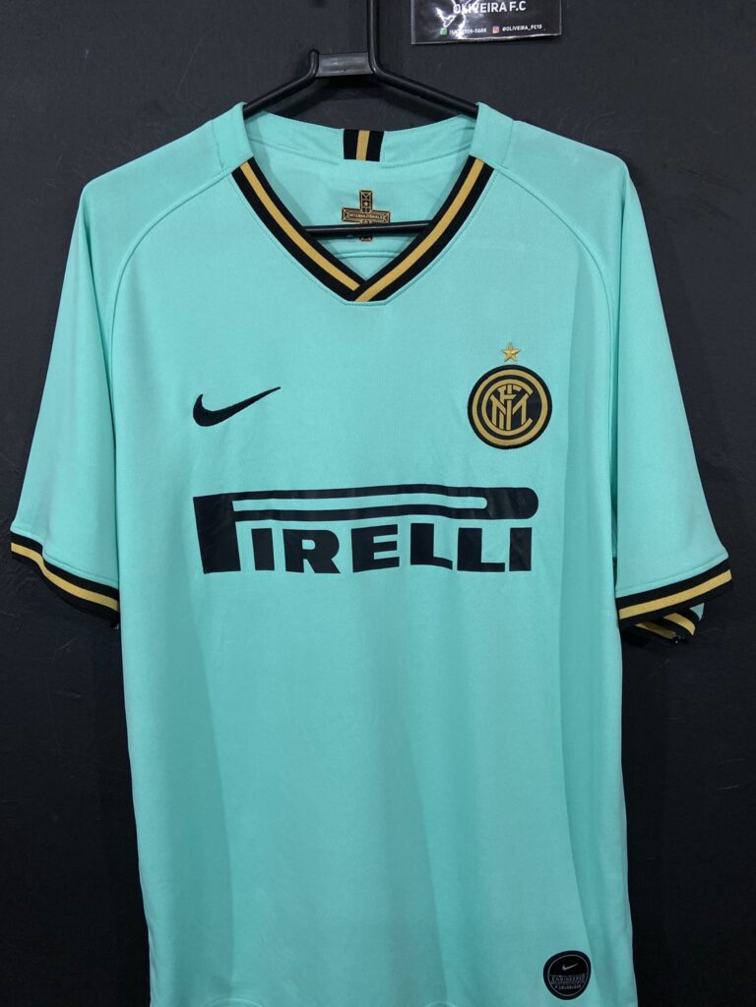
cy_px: 504
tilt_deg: -9.2
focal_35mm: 26
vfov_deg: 67.3
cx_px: 378
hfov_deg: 53.1
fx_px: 757
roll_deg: +2.0
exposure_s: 1/120
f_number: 1.8
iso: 125
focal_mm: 4.25
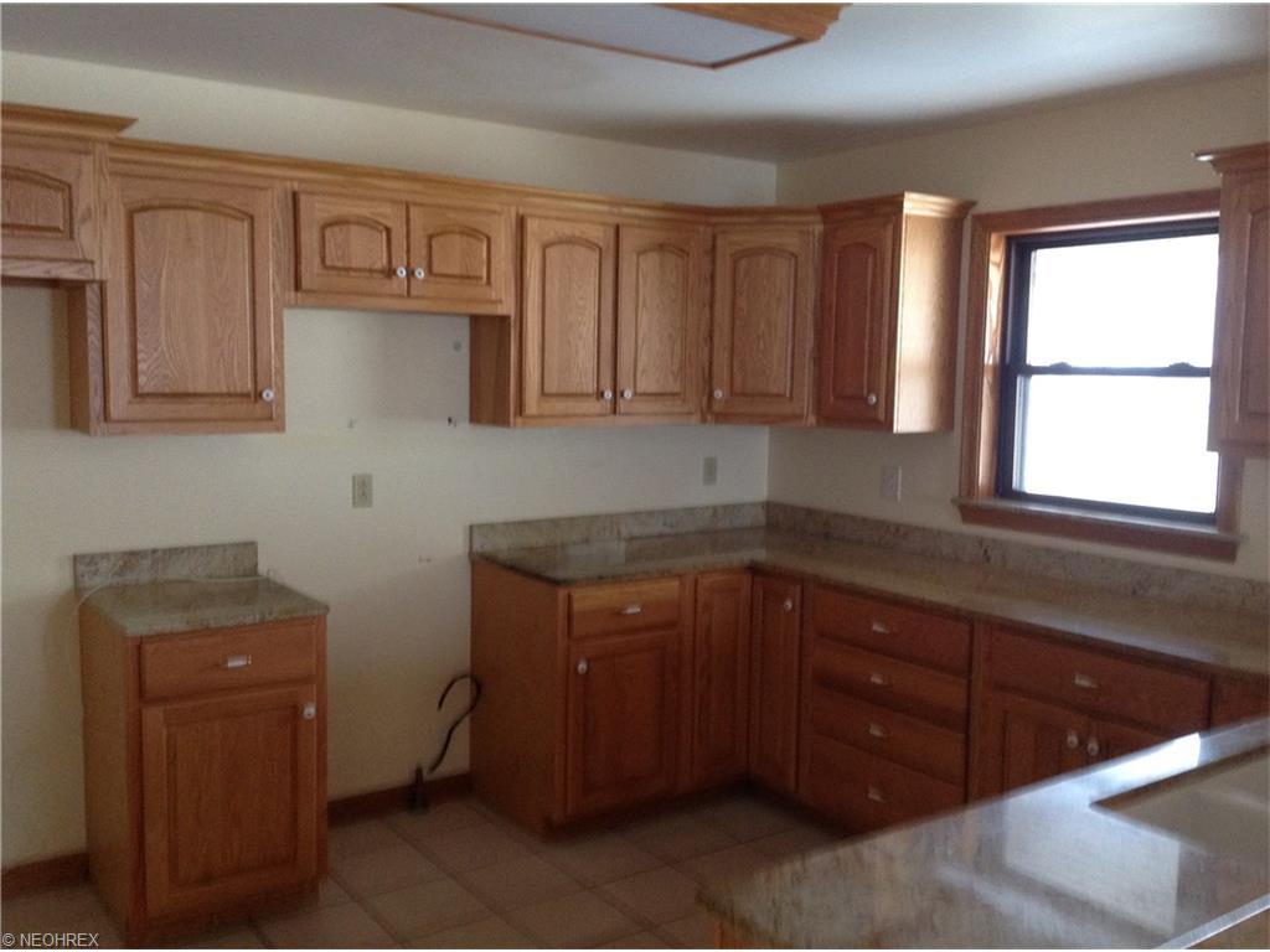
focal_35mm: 35
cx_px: 635
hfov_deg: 52.6
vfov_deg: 40.7
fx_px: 1284
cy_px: 476
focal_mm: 4.28
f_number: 2.4
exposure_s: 1/15
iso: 250
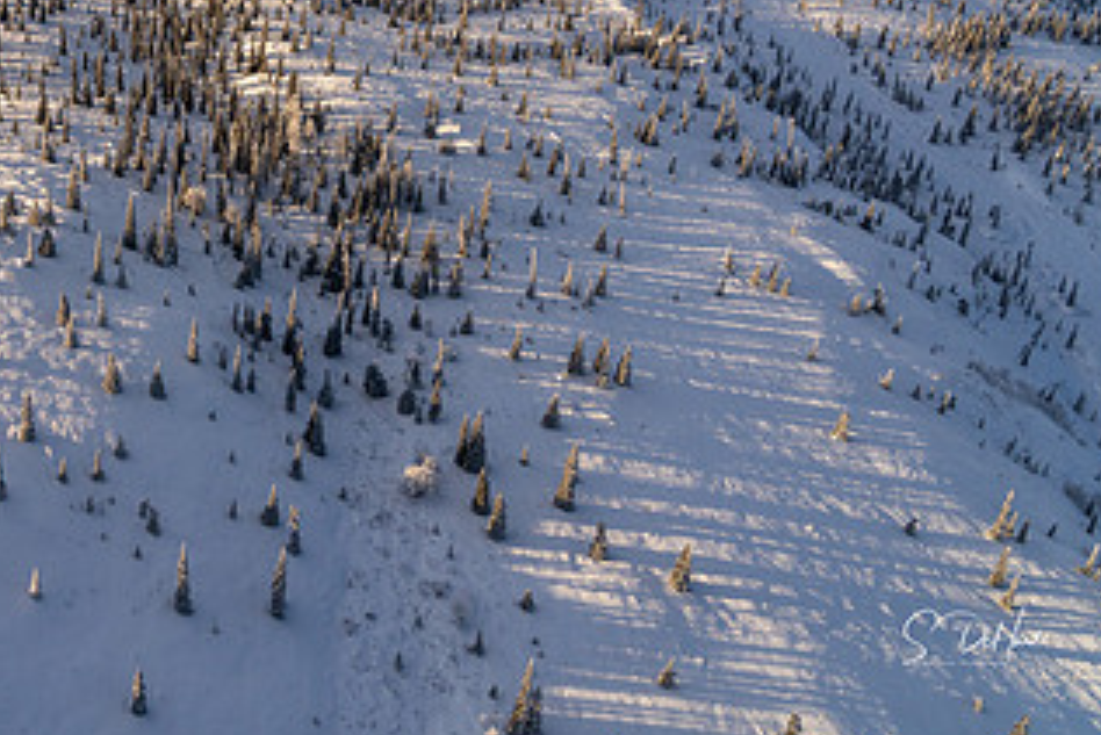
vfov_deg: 29.4
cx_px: 129
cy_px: 92
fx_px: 1346
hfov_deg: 41.3
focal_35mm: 44
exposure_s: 1/640
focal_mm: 24
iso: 320
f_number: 11
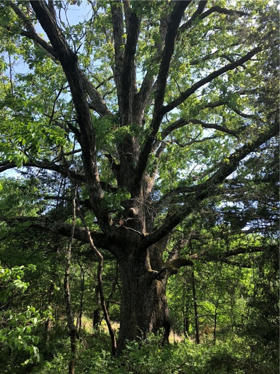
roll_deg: +0.1
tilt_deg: +23.7
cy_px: 187
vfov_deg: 63.4
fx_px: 302
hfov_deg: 49.7
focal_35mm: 28
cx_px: 140
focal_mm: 3.99
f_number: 1.8
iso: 20
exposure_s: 1/127
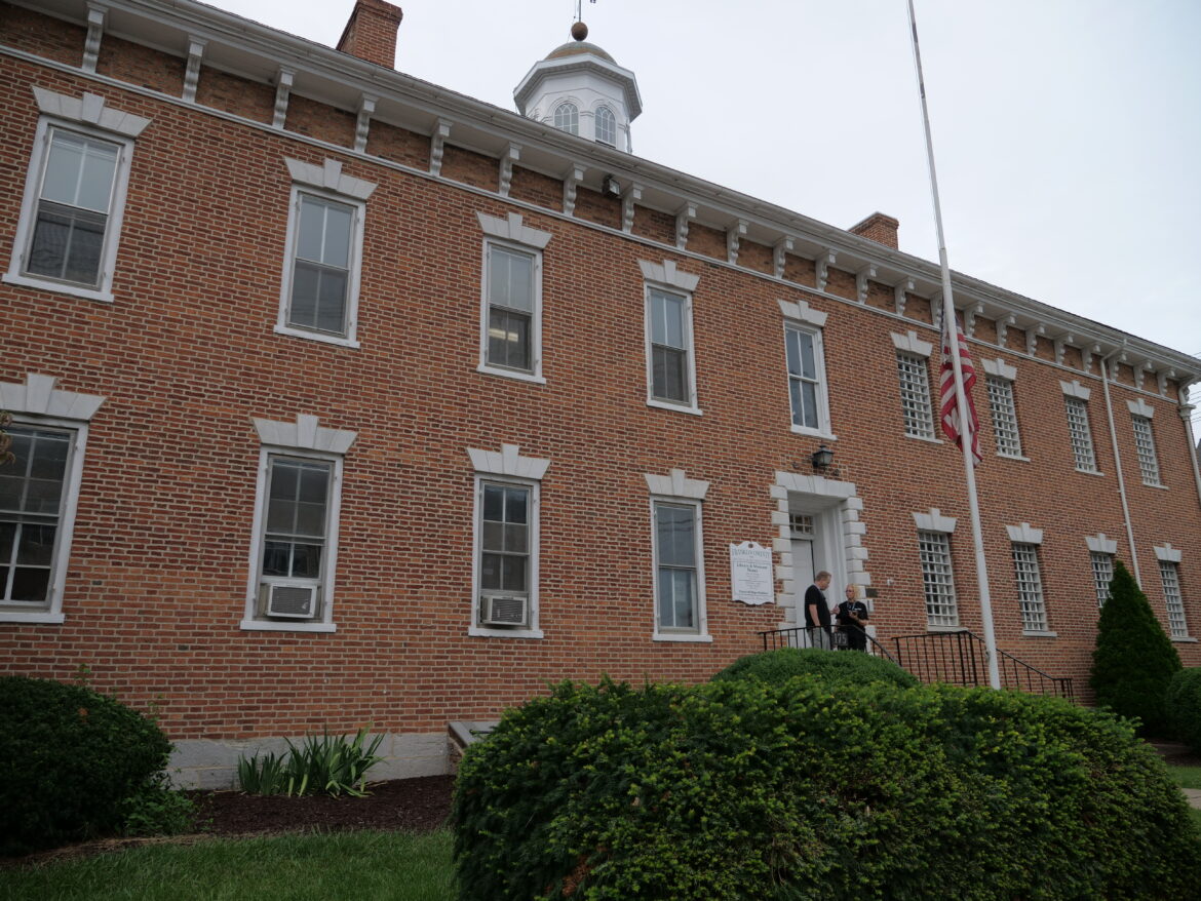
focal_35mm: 24
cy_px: 450
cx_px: 600
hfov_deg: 71.6
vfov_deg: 56.8
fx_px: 833
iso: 200
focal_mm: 12
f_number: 3.2
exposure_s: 1/200
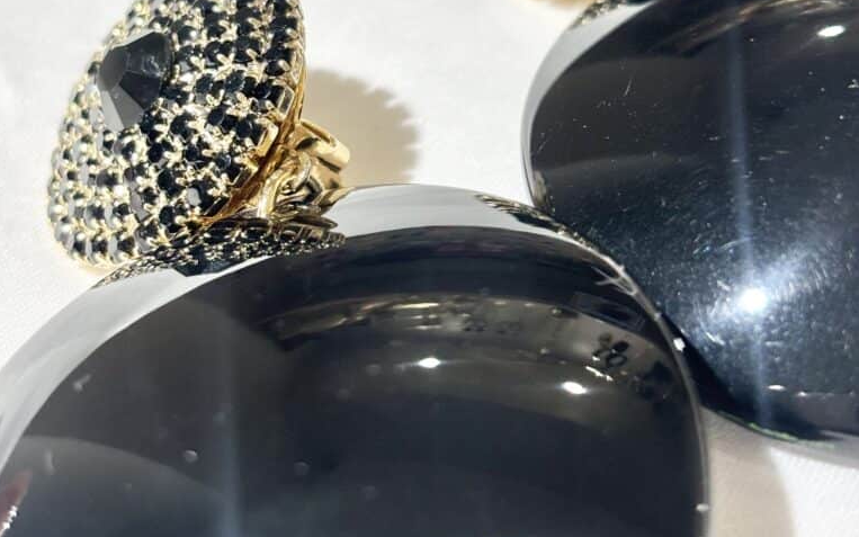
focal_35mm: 74
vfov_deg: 17.6
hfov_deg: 27.8
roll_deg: +6.0
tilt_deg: -38.4
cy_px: 169
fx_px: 1733
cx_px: 429
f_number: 1.6
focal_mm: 5.96
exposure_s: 1/100
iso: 40
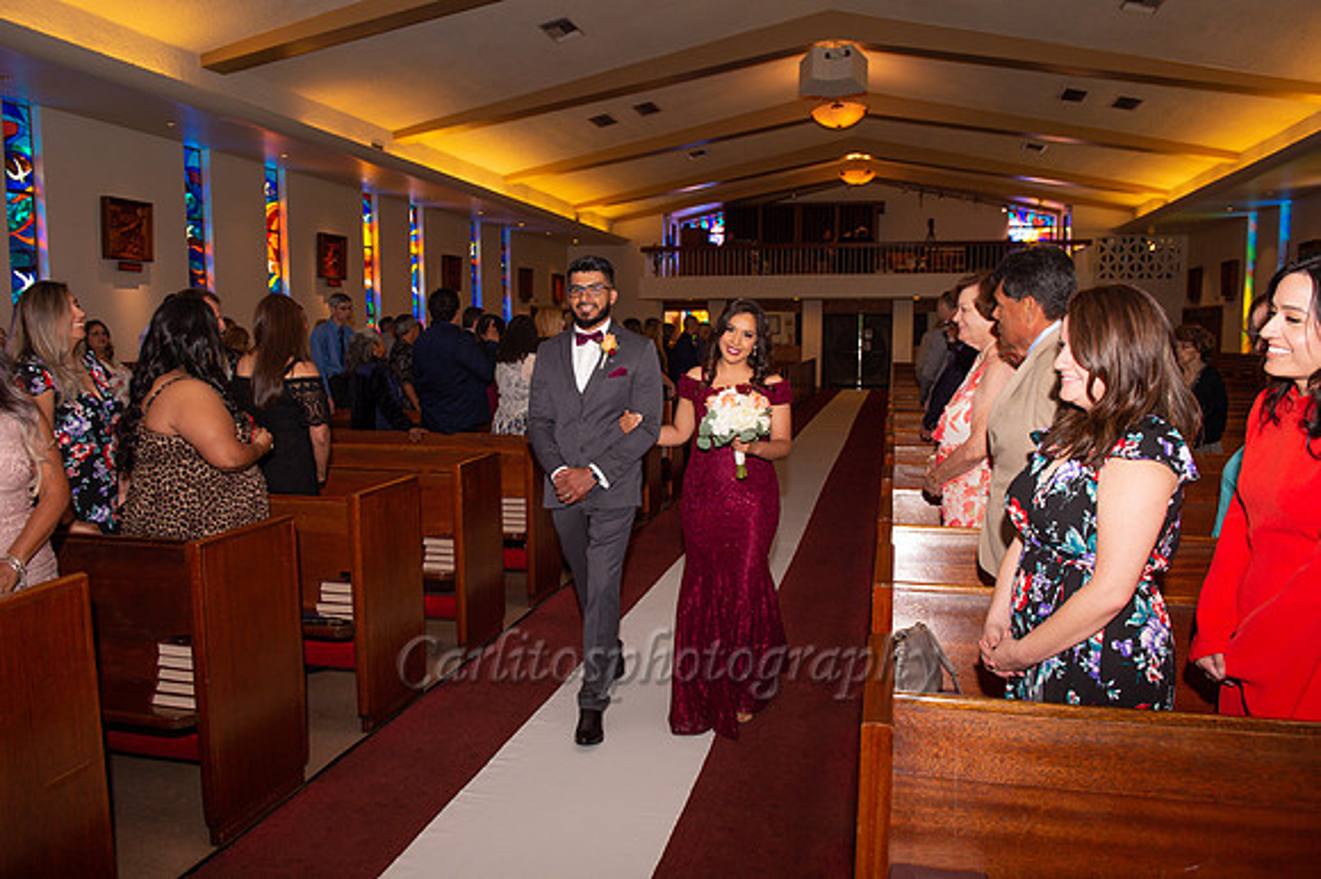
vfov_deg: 47.9
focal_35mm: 27
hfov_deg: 67.4
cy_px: 440
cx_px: 660
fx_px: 990
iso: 400
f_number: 4
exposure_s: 1/250
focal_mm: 27
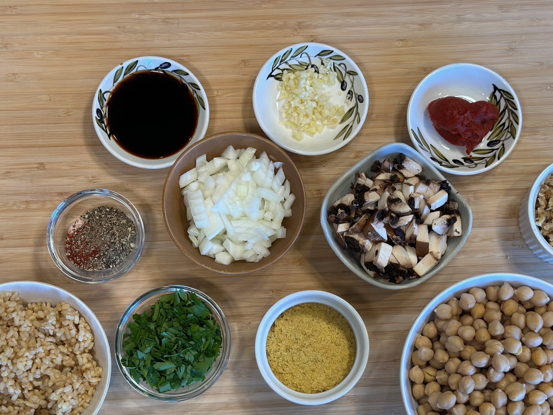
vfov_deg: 25.2
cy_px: 250
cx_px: 291
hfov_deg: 33.2
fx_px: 927
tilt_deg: -82.1
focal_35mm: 58
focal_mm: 6.86
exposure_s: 1/120
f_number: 1.78
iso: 100
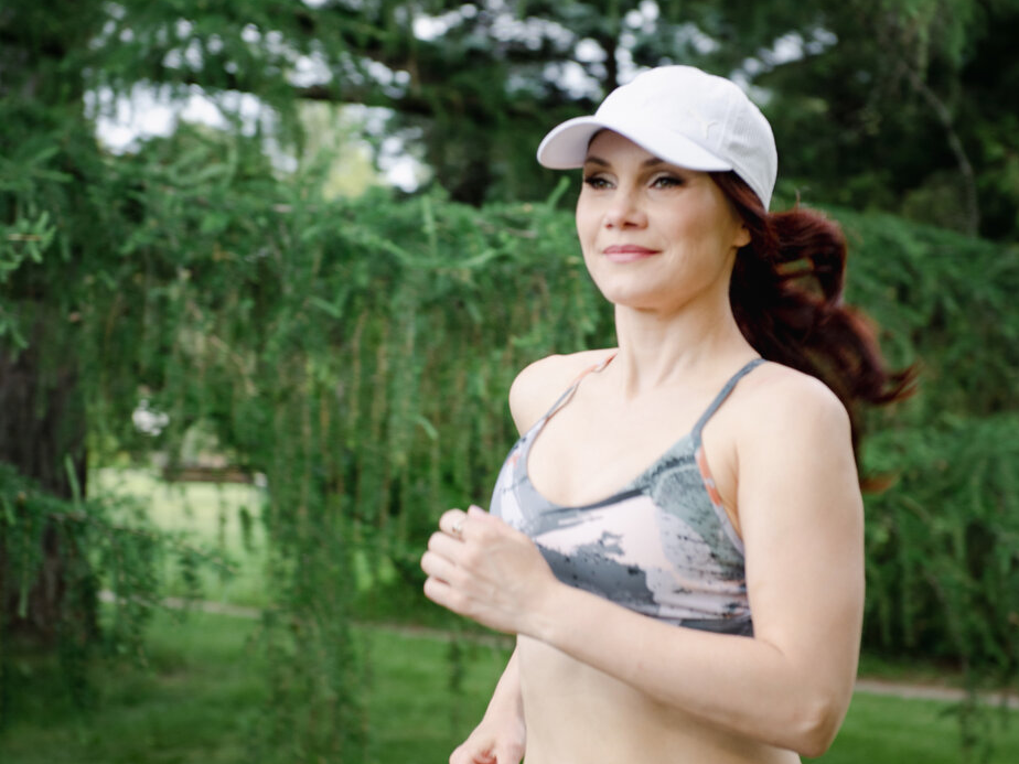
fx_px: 3003
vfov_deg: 14.5
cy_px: 399
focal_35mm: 102
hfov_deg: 19.3
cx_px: 507
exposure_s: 1/200
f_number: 4
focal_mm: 70
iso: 320
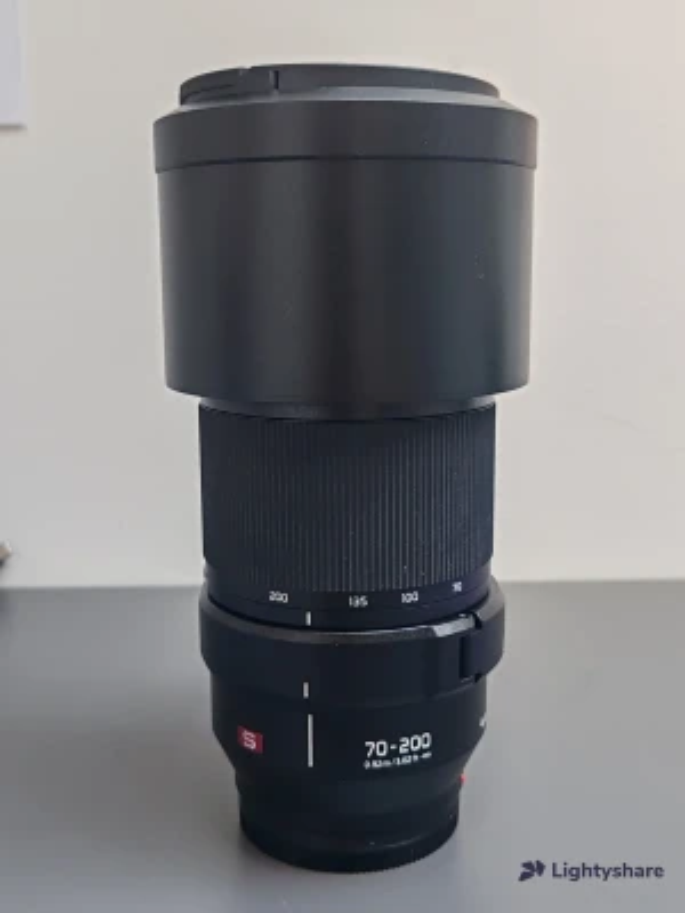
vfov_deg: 46.8
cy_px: 456
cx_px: 342
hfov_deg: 36.0
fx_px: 1055
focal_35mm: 40
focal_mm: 6.12
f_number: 1.9
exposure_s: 1/100
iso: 1250
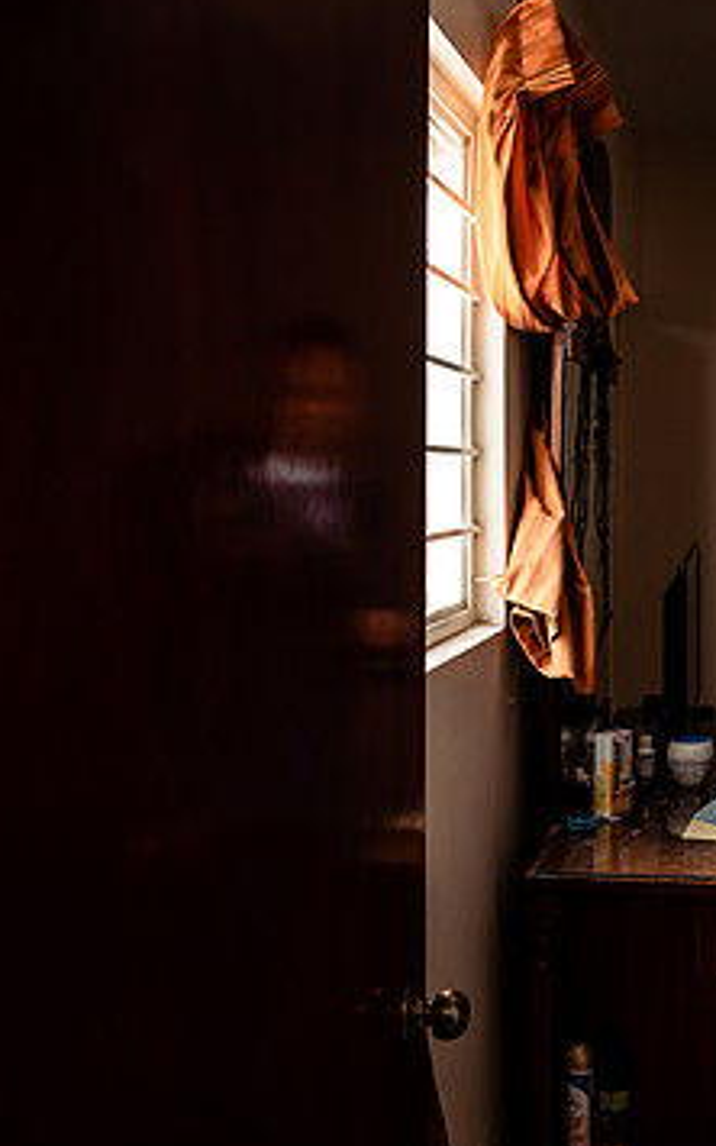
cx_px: 748
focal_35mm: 40
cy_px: 579
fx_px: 1248
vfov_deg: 49.3
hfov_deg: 29.5
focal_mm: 24
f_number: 3.2
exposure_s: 1/200
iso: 400
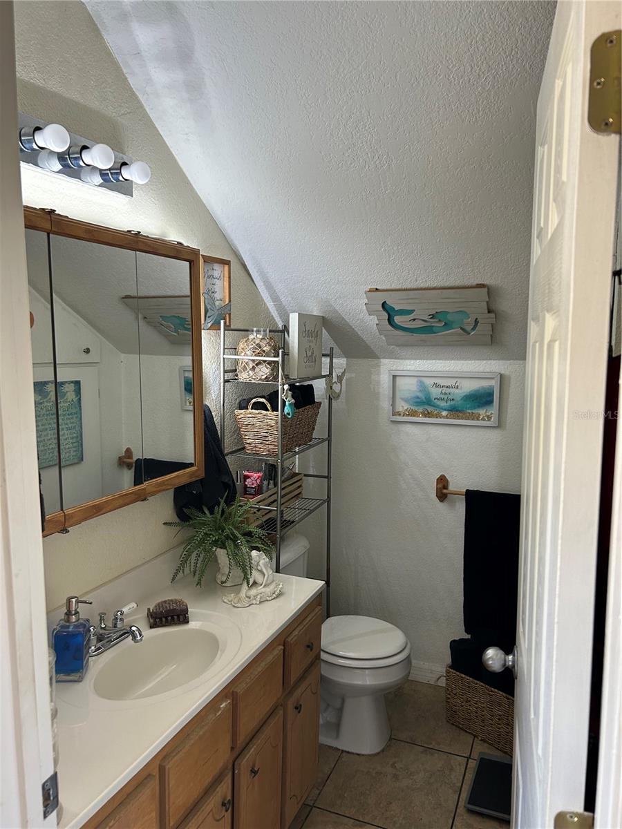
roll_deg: -2.0
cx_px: 311
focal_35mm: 26
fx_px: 623
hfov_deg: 53.1
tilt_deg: -6.3
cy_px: 414
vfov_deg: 67.3
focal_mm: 5.7
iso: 100
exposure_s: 1/120
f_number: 1.5
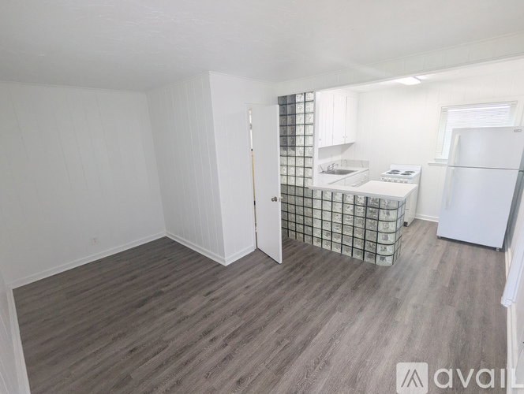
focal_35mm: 16
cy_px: 197
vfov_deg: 78.2
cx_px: 262
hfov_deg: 94.4
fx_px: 243
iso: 124
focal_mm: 2.35
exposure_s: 1/120
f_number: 2.2
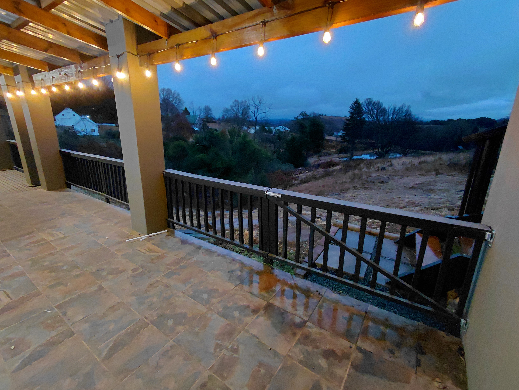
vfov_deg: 78.1
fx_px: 240
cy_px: 195
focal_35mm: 16
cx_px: 260
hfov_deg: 94.5
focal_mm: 1.64
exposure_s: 1/20
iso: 800
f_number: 2.2
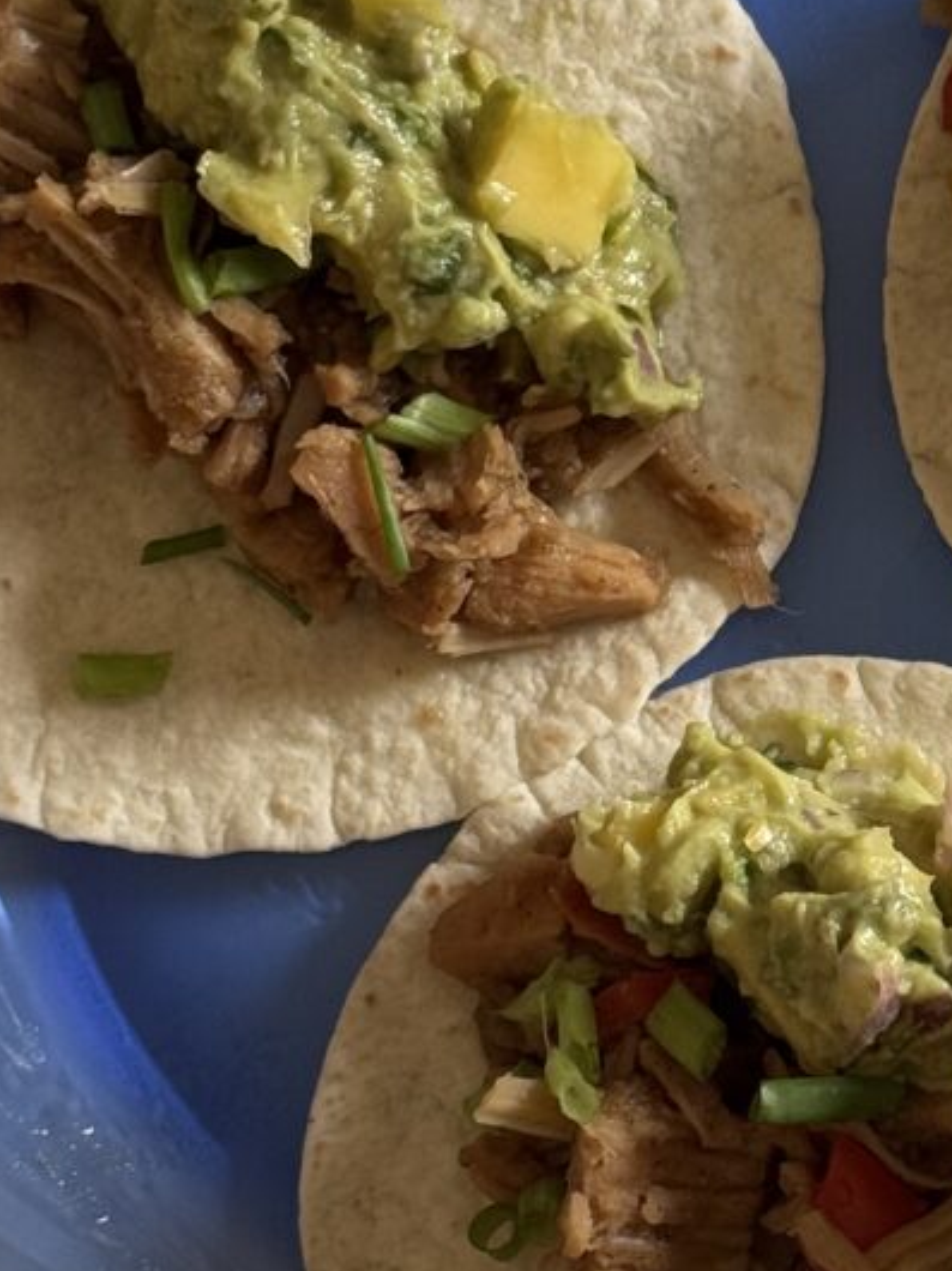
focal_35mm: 145
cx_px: 767
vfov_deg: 13.6
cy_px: 873
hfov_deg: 10.2
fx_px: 5321
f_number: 1.78
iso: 100
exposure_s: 1/77
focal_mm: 6.76
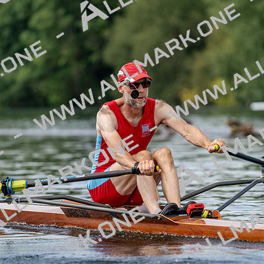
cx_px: 118
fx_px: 3676
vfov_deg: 4.1
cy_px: 132
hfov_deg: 4.1
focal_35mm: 426
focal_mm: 332
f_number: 6.3
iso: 400
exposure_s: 1/1600
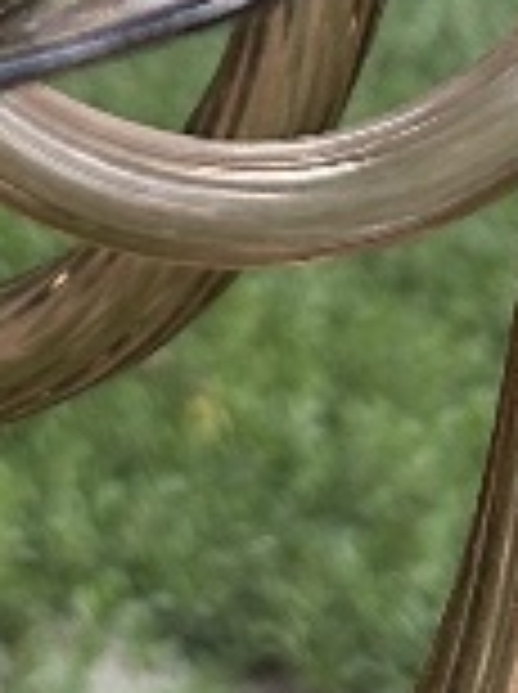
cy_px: -410
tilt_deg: -9.1
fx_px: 4062
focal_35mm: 203
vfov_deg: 9.4
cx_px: -68
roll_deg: -1.8
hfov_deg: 7.3
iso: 160
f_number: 1.5
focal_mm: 5.7
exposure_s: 1/60
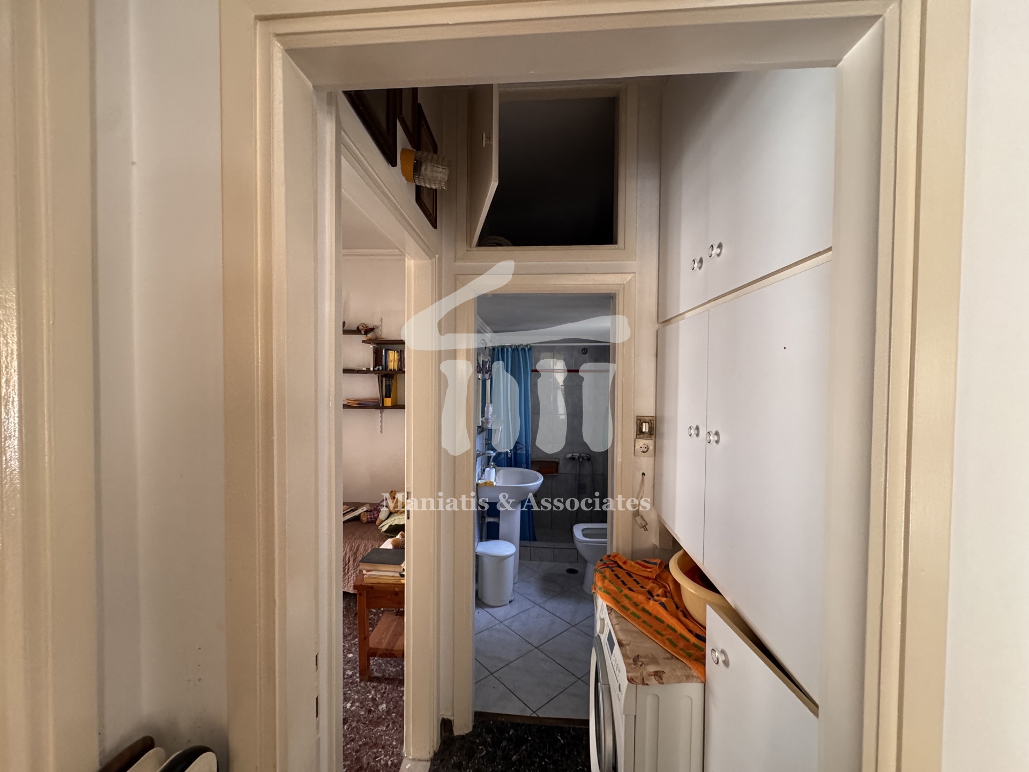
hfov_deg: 102.1
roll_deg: +0.2
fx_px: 416
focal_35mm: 14
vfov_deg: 85.7
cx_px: 514
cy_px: 386
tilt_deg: -0.6
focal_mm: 2.22
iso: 320
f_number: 2.2
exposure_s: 1/67
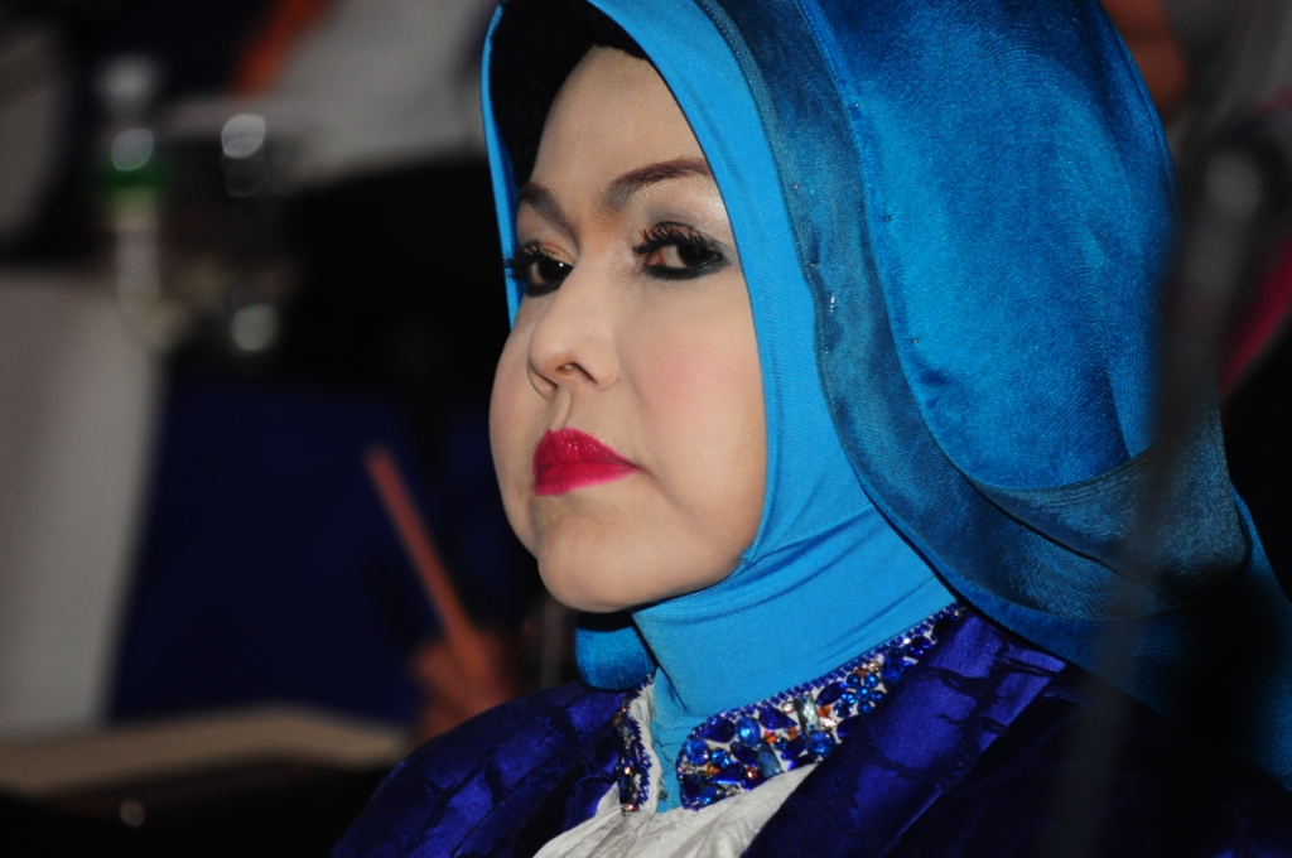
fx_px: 10753
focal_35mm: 300
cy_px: 429
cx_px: 646
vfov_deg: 4.6
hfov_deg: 6.9
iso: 1000
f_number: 5.6
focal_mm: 200
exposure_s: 1/200
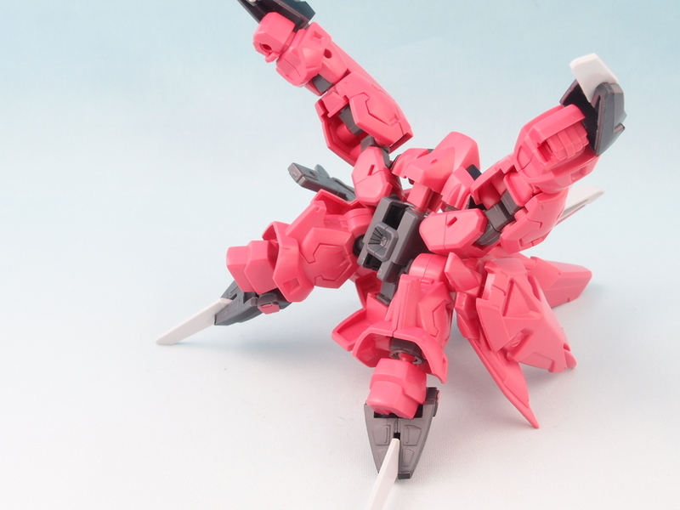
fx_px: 904
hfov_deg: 41.2
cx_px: 340
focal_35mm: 46
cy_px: 255
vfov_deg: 31.5
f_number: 8
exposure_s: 1.3
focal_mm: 9.87
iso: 100
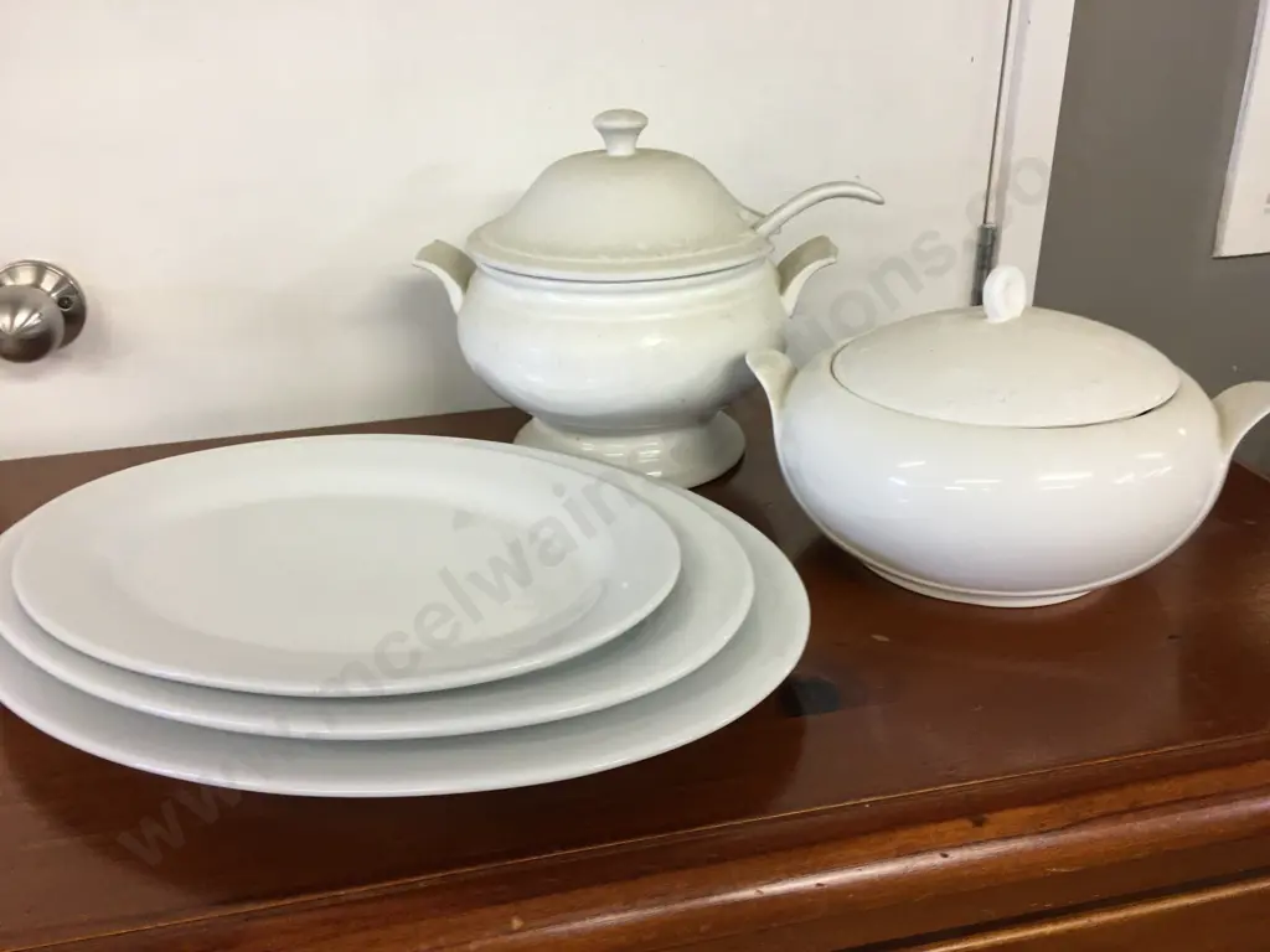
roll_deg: +1.1
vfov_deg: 48.2
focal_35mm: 29
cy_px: 476
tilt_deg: -23.3
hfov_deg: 61.7
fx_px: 1064
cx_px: 635
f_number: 2.2
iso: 64
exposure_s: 1/33
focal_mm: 4.15
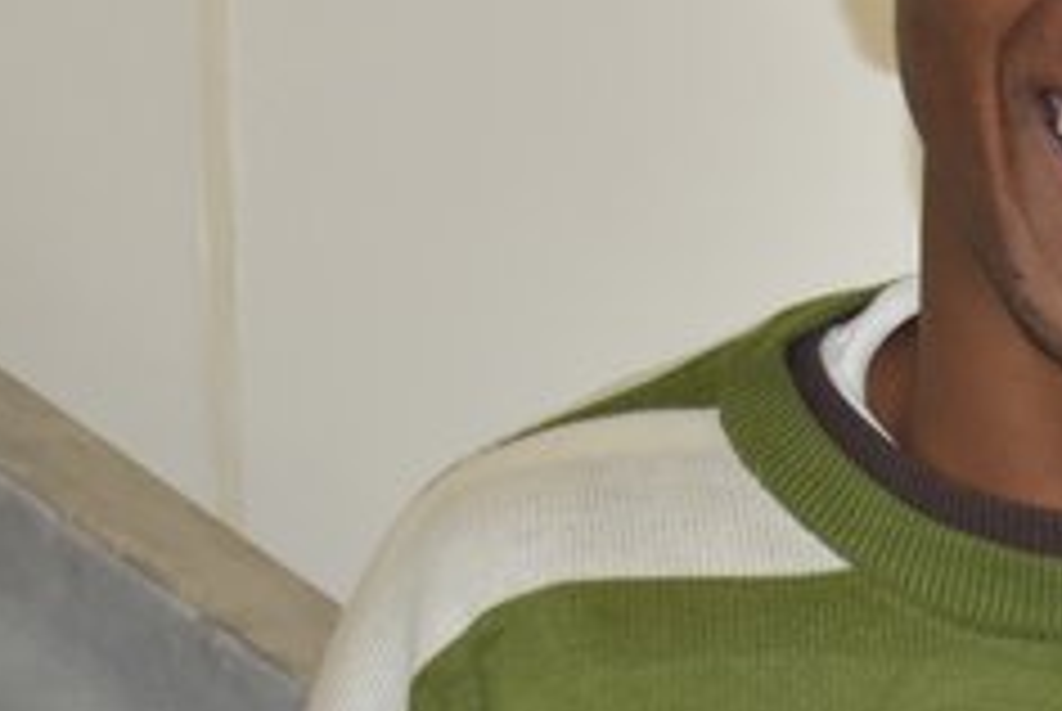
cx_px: 1980
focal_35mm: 221
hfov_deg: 8.9
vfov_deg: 6.2
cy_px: 772
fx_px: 6528
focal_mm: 34
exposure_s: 1/80
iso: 800
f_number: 4.5
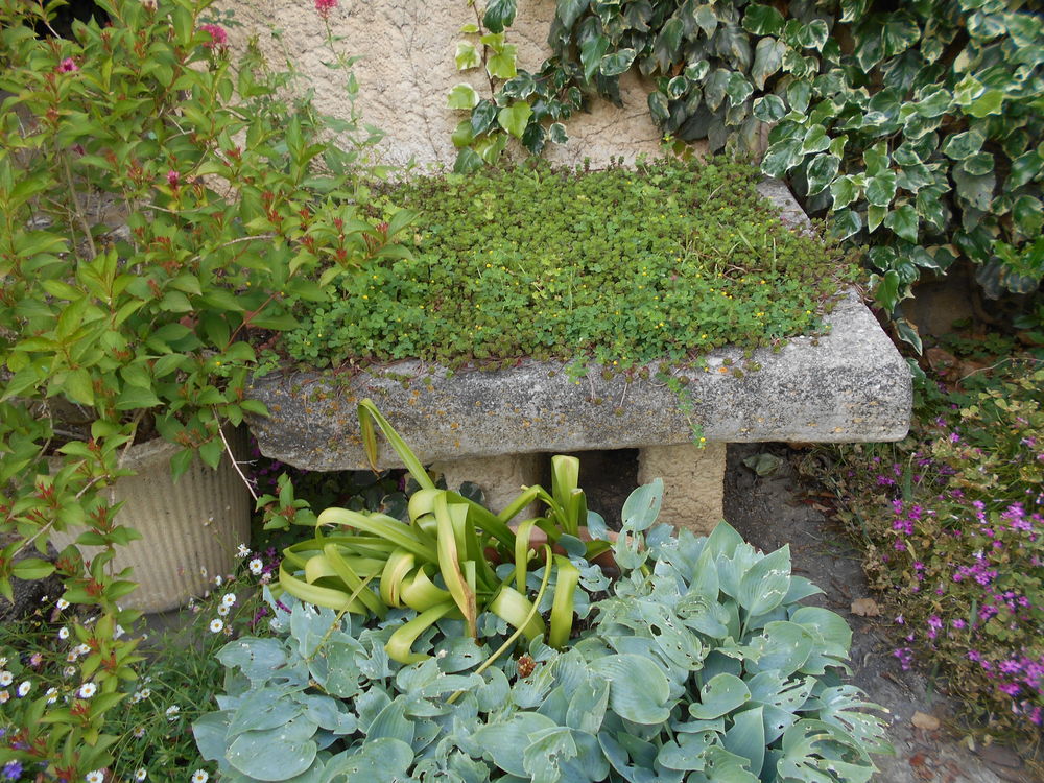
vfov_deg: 53.1
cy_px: 392
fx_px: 784
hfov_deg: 67.3
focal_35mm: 26
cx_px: 522
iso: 80
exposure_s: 1/100
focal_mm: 4.6
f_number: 3.2
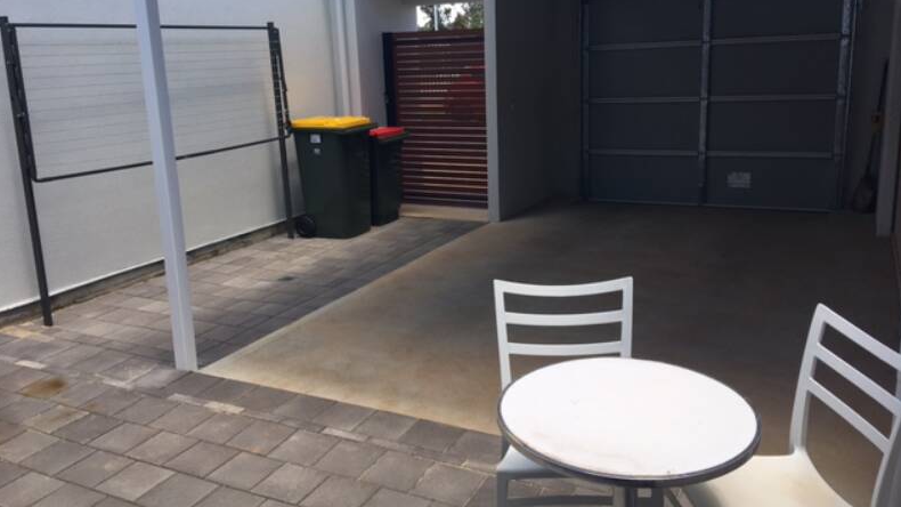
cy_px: 228
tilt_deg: -13.2
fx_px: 764
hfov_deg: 61.0
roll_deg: +1.7
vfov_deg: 36.6
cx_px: 452
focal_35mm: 32
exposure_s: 1/549
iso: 25
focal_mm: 4.15
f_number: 2.2
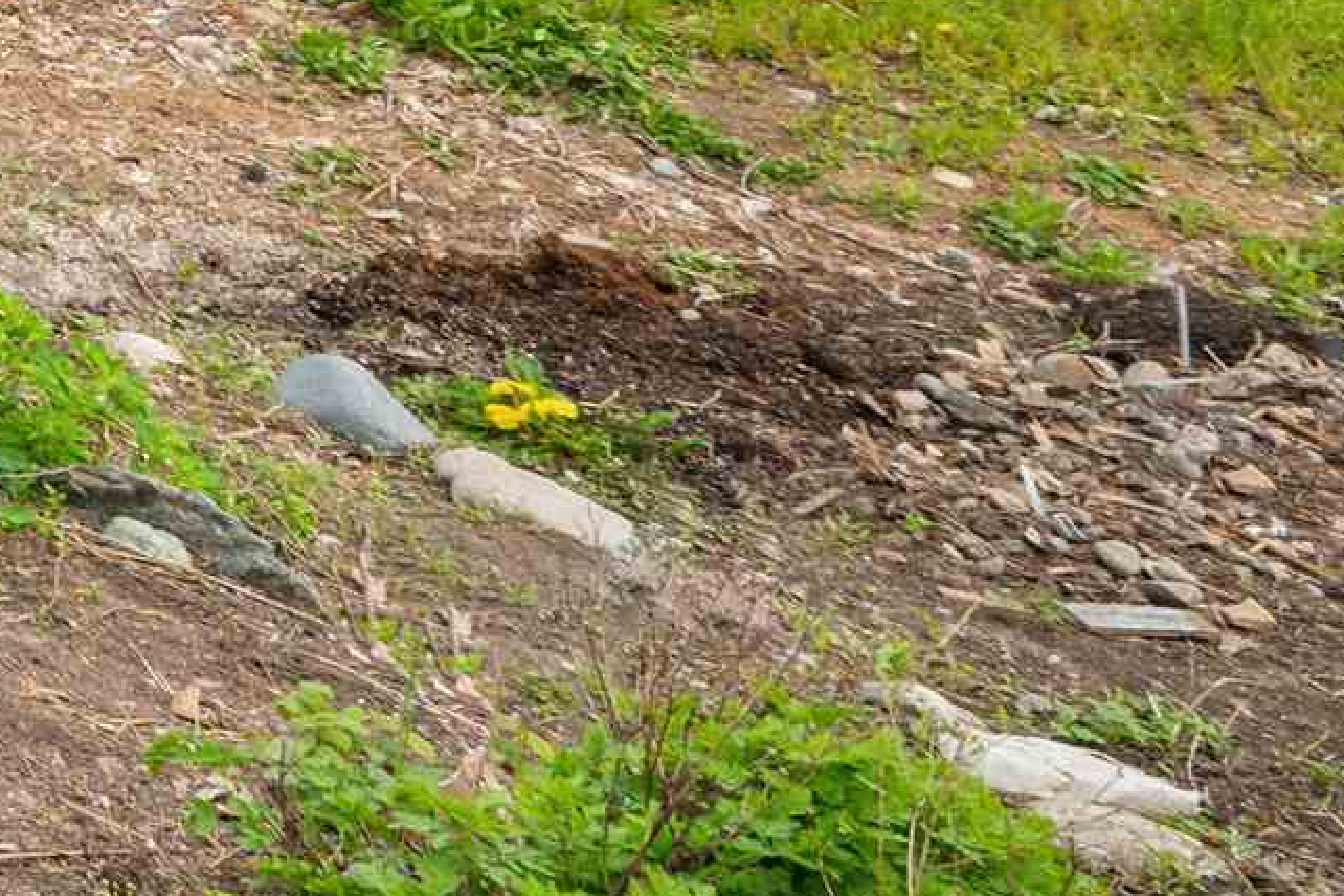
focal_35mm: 67
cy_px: -833
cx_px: -1673
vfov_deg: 16.2
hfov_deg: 16.6
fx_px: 2501
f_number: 8
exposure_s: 1/40
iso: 100
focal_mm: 14
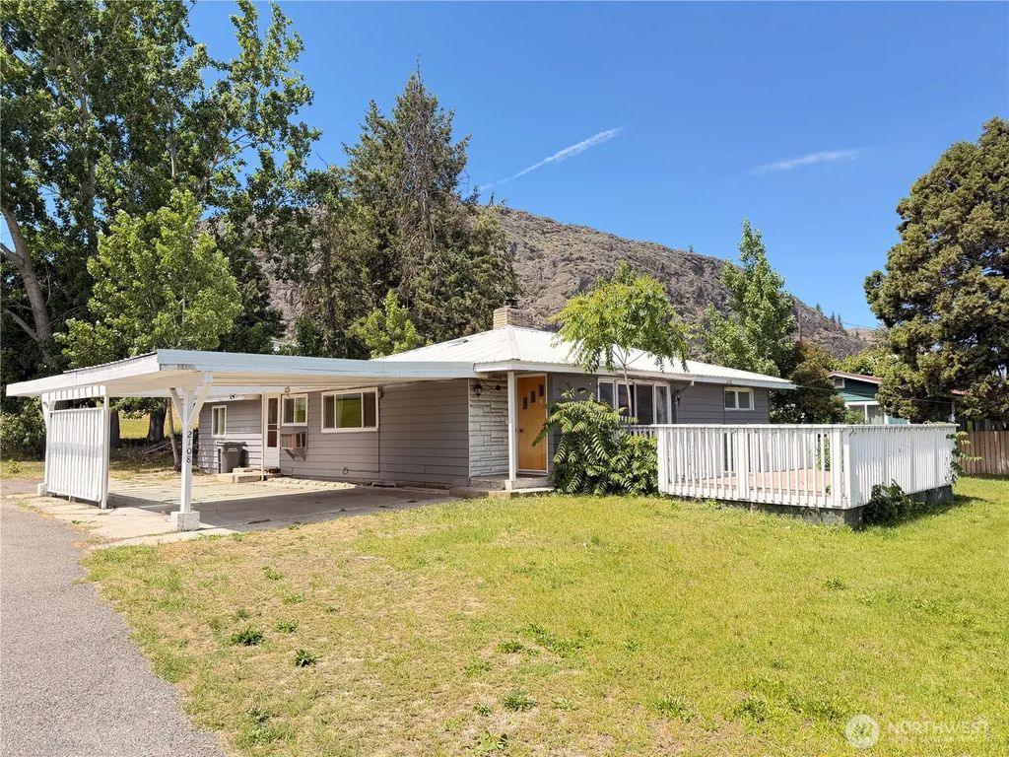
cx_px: 504
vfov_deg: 56.8
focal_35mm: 24
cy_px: 378
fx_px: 700
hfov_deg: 71.6
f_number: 1.78
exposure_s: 1/2169
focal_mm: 6.76
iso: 100
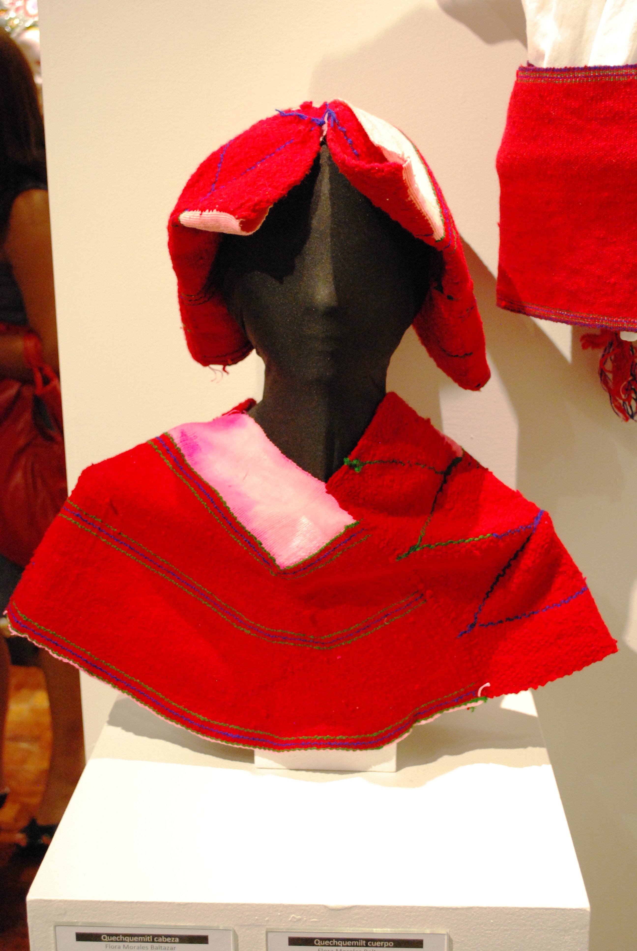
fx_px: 1270
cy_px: 476
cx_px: 318
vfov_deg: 41.1
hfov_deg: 28.2
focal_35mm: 48
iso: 1600
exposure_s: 1/15
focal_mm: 32
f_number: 4.8
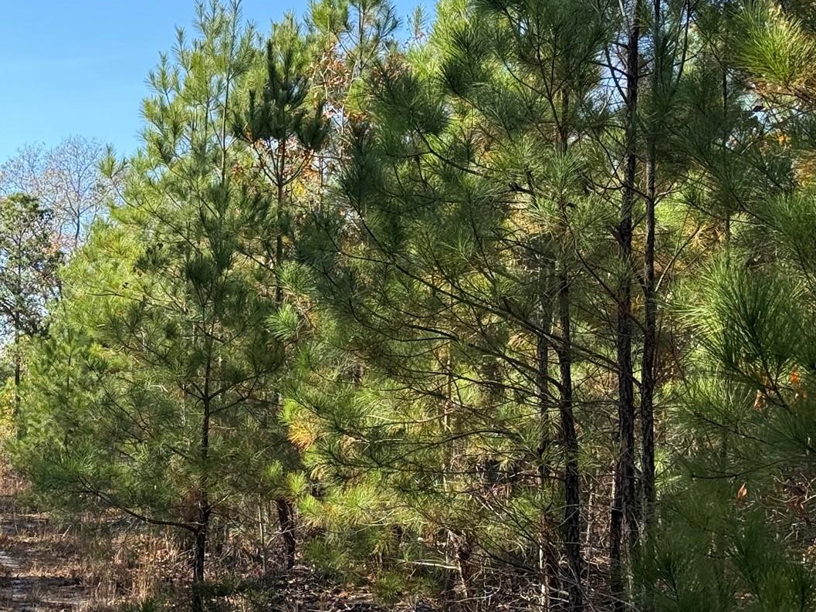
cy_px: 340
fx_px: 2193
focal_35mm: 93
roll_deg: -1.3
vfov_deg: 15.9
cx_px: 50
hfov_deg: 20.6
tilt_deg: +1.8
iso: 100
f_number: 1.78
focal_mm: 6.76
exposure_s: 1/1715
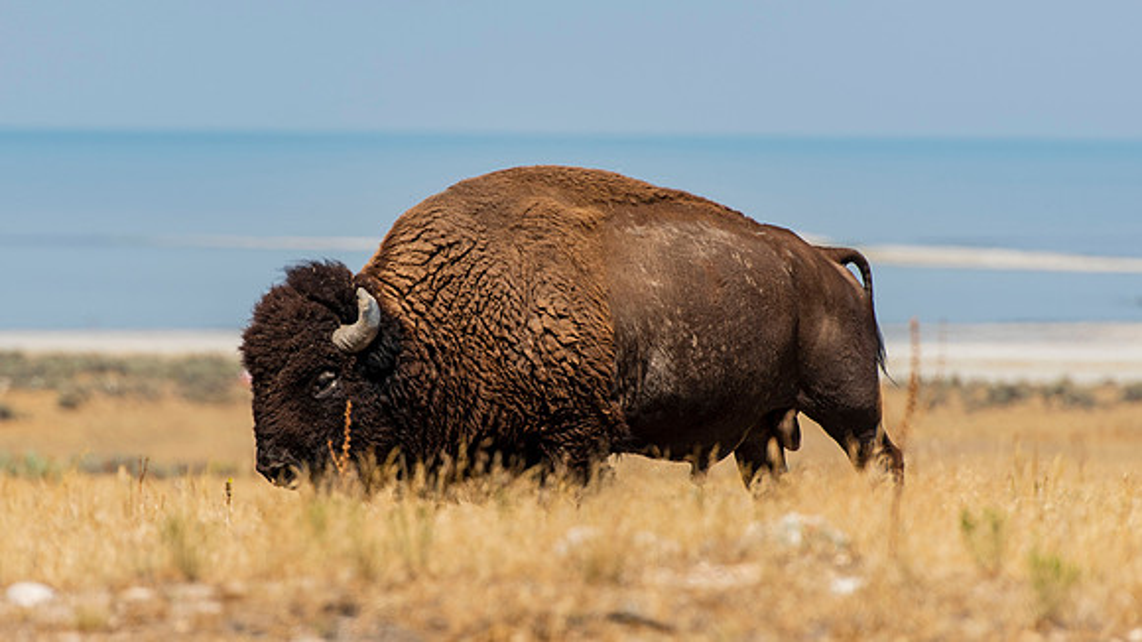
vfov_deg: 4.5
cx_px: 484
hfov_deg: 7.9
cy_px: 406
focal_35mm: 273
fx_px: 8251
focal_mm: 200
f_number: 4
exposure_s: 1/1250
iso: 100
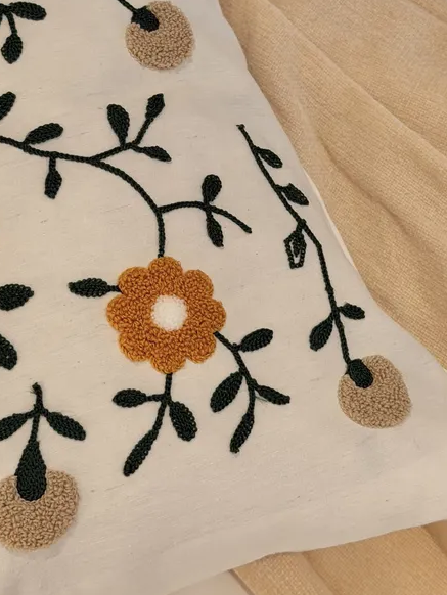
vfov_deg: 21.9
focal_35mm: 89
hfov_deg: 16.6
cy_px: 188
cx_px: 162
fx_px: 1531
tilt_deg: -65.5
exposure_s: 1/117
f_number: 1.78
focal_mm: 6.76
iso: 100
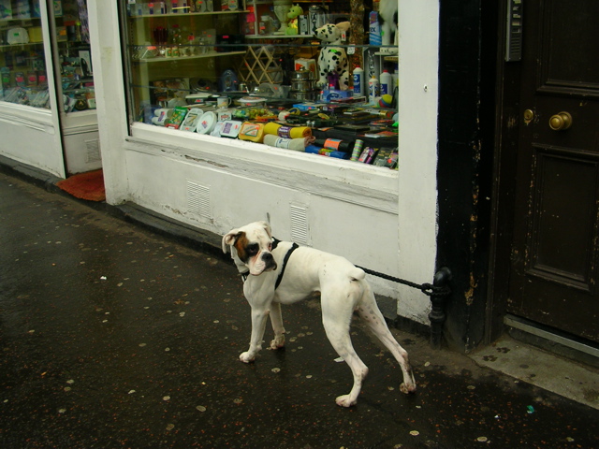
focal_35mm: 38
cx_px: 300
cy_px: 224
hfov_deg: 49.0
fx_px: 658
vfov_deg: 37.7
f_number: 2.8
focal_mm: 5.8
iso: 50
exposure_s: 1/63.3
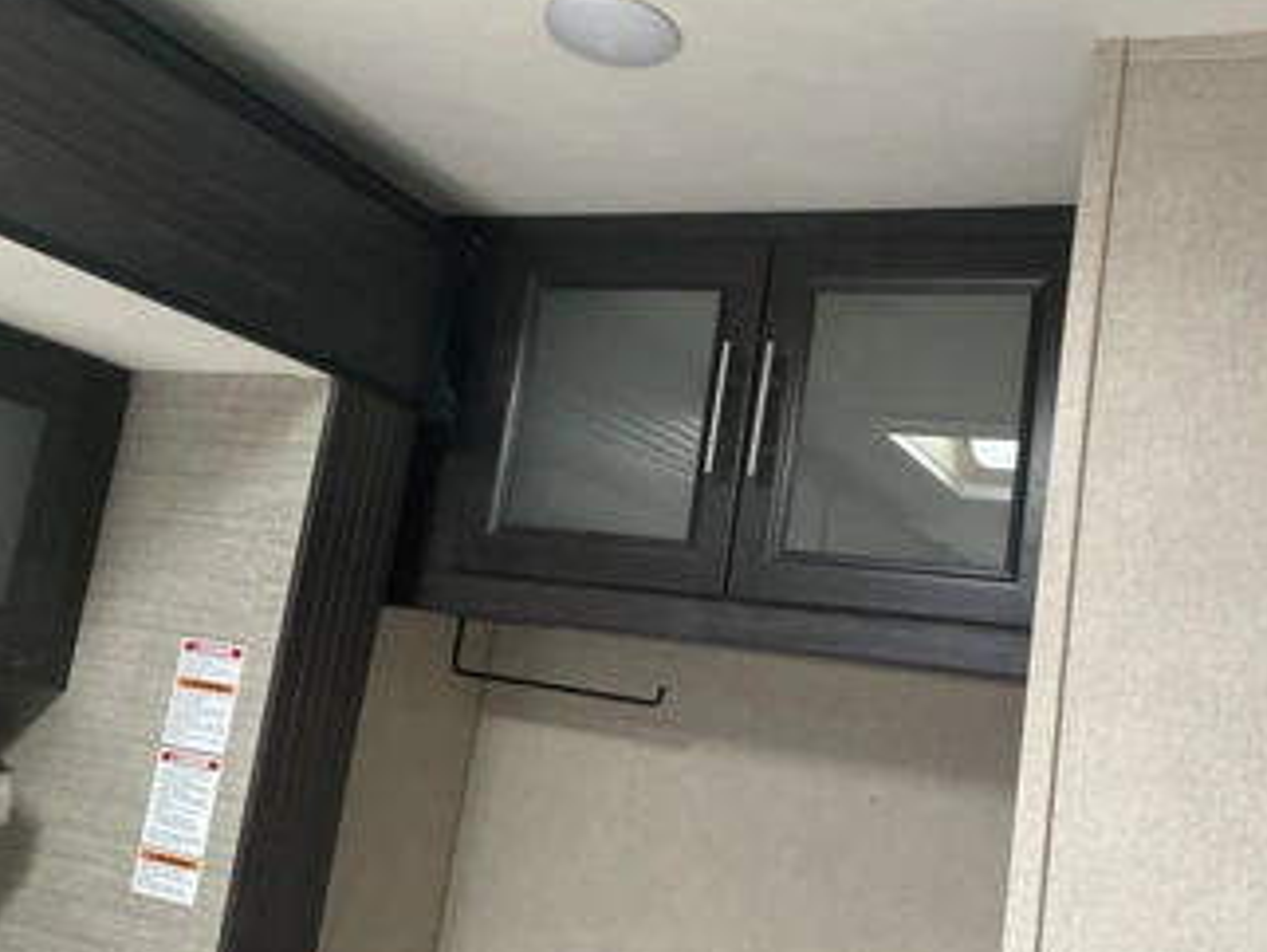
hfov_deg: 50.9
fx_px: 1319
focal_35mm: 36
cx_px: 775
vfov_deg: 39.7
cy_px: 468
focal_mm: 3
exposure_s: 1/60
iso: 160
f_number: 1.8
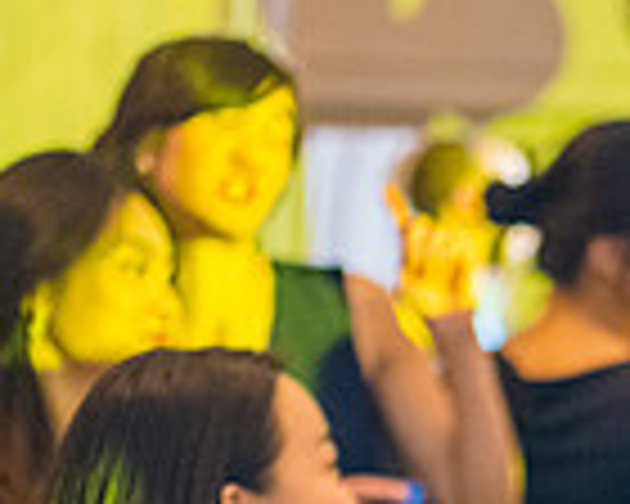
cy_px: 790
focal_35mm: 136
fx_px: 2536
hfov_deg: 13.7
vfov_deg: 10.9
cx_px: 796
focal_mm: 35
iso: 6400
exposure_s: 1/50
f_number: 1.4
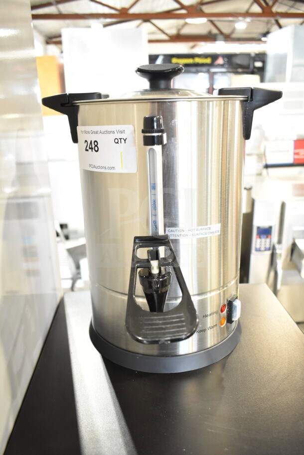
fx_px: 380
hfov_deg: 43.6
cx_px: 152
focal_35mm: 30
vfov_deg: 61.9
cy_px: 228
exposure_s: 1/50
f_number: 3.5
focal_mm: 20
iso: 1600
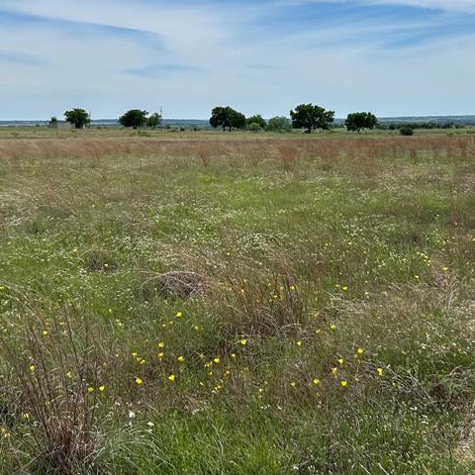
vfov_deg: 34.3
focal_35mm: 49
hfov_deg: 34.7
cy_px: 150
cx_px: 258
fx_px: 761
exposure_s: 1/7463
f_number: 1.5
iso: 50
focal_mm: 5.7
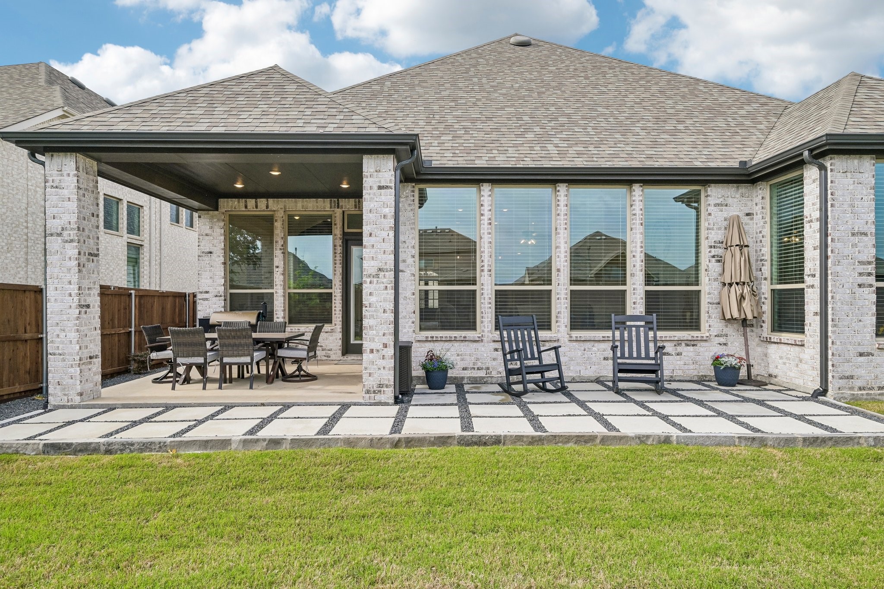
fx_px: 479
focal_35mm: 20
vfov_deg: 63.2
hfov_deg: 85.4
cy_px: 294
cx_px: 442
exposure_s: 1/640
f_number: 8
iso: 400
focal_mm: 19.5
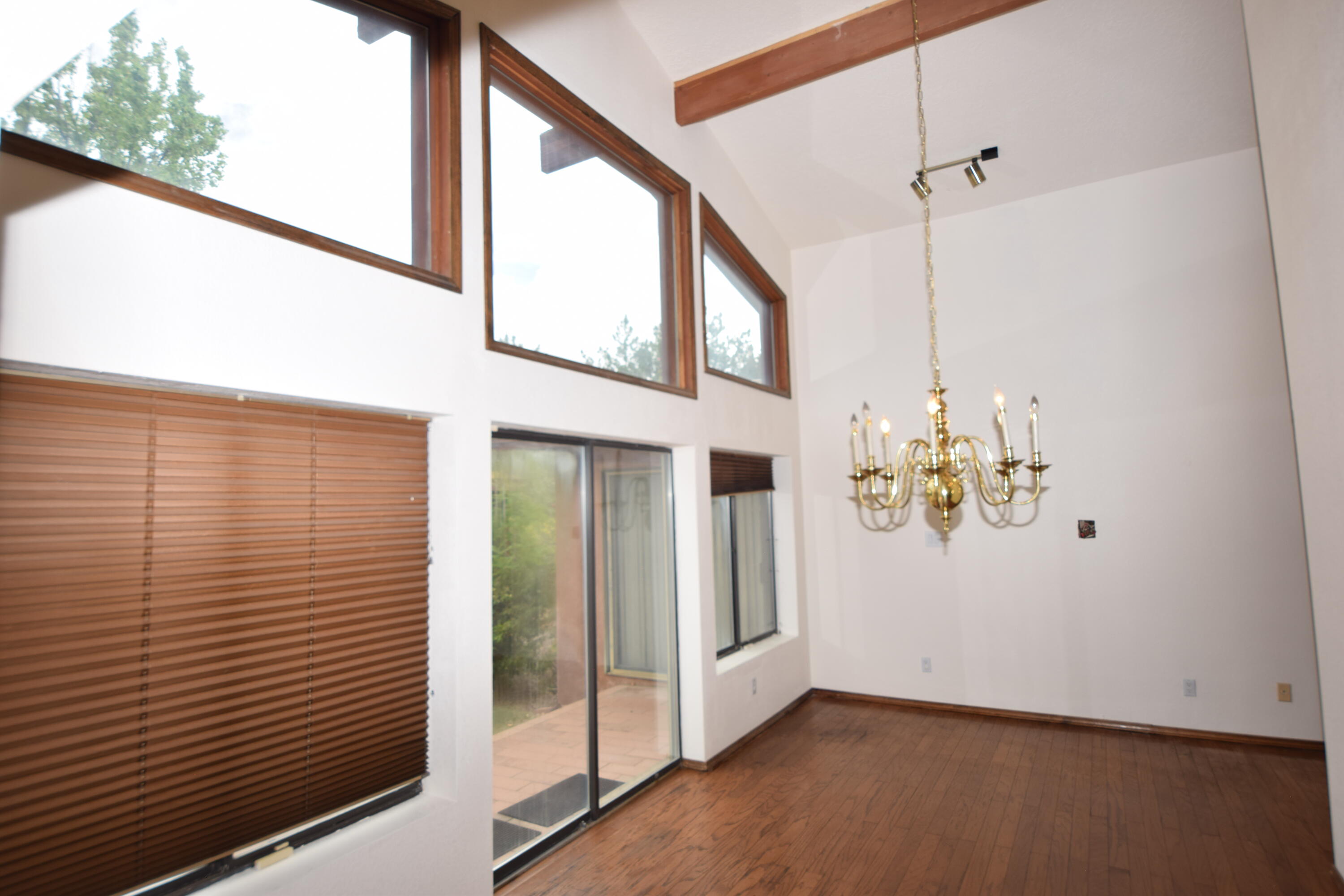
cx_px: 672
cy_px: 448
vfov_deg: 67.4
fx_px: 672
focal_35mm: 18
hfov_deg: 90.0
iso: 140
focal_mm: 12
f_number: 5.6
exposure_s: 1/125
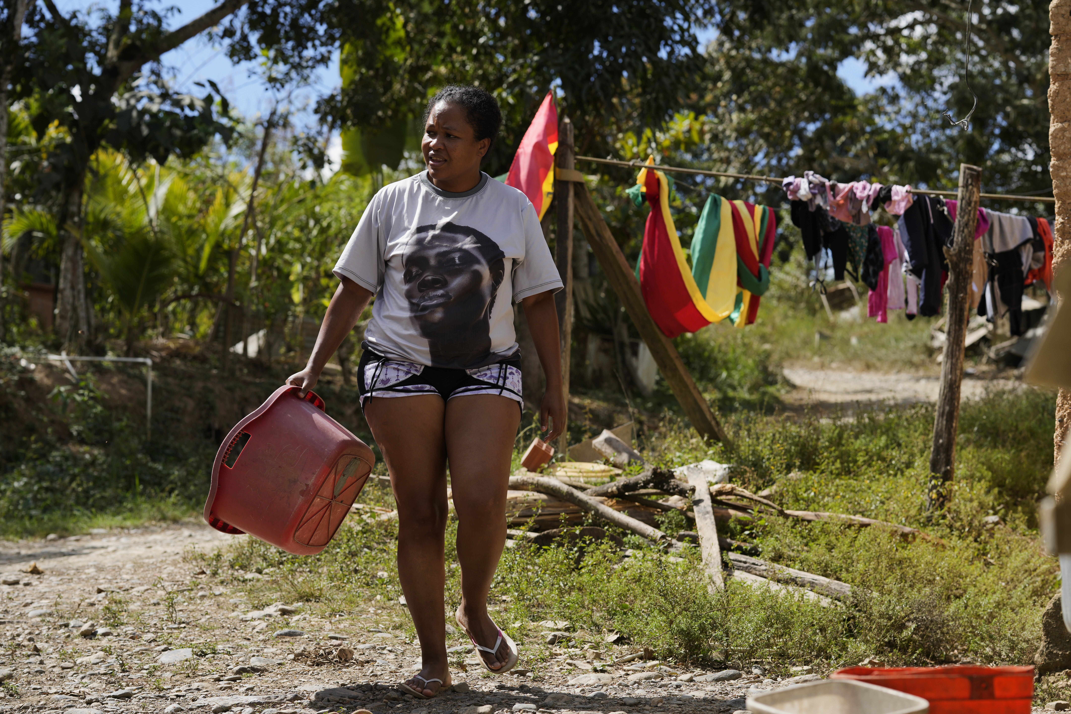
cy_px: 357
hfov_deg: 23.9
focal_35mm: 85
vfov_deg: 16.1
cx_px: 536
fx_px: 2529
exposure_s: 1/800
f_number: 5
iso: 160
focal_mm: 85
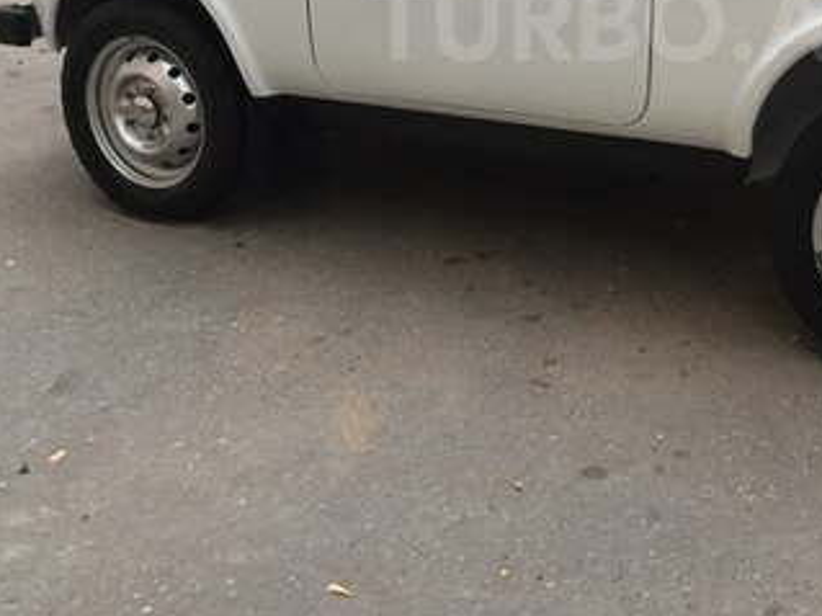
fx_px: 1424
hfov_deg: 31.5
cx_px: 634
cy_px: 22
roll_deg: -0.1
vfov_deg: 23.5
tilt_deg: -12.7
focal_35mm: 60
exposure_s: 1/33
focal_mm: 4.15
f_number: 2.2
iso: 125
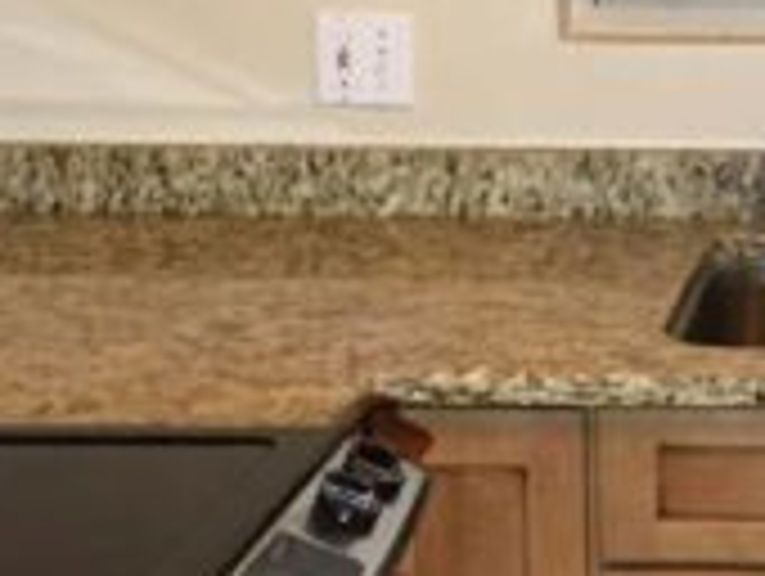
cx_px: 954
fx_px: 2412
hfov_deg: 17.1
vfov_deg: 13.5
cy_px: 90
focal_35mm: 109
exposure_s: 1/30
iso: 160
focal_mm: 4.15
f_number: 2.2
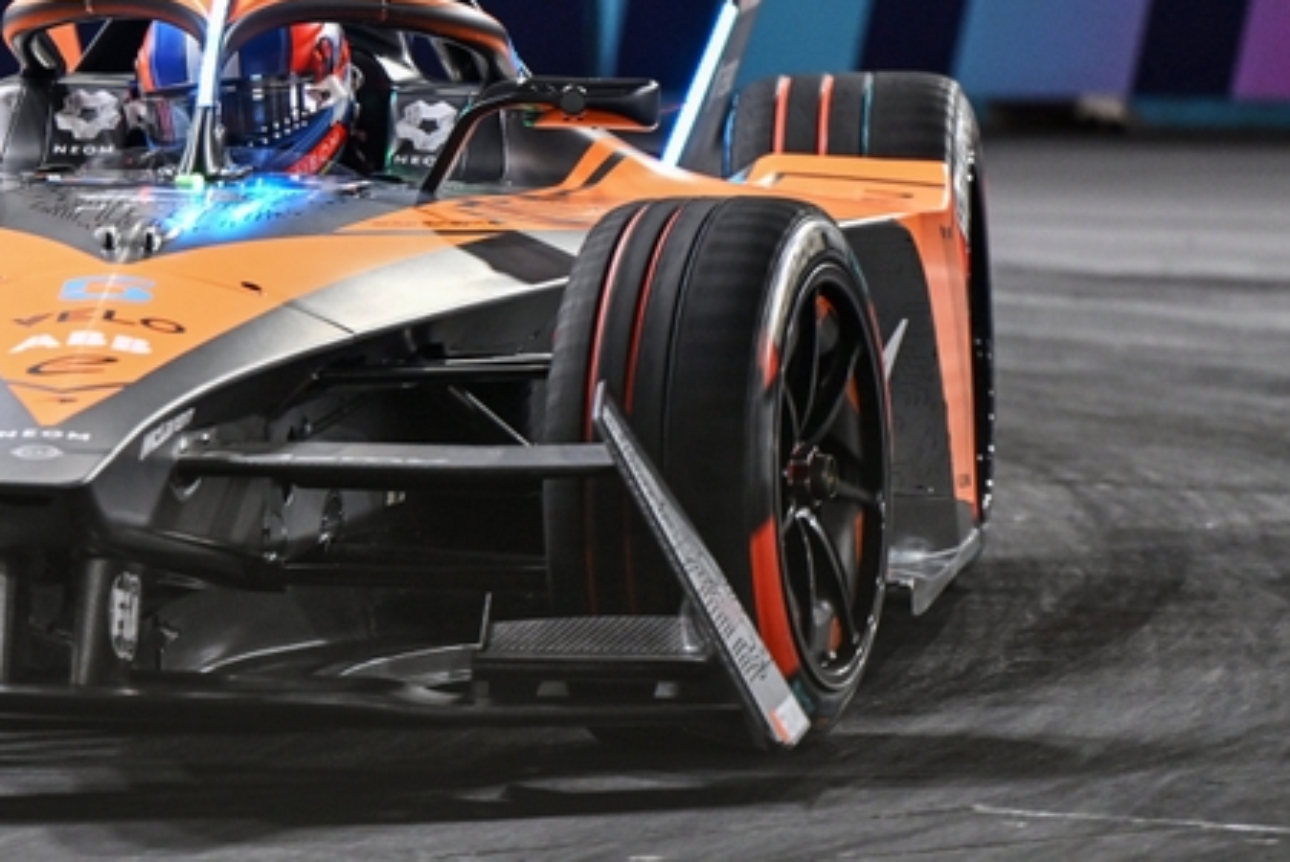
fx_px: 15956
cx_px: 23
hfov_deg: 4.6
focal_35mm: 445
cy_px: 217
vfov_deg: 3.1
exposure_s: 1/800
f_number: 3.2
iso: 1000
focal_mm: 200
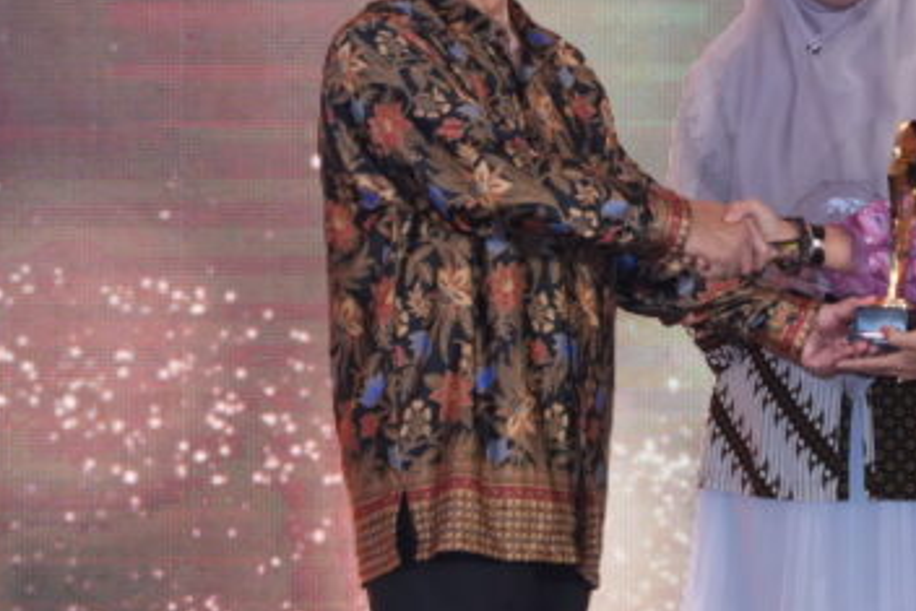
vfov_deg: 3.3
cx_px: 752
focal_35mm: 413
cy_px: 195
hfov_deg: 5.0
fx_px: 10512
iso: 6400
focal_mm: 219
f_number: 6.3
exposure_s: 1/250
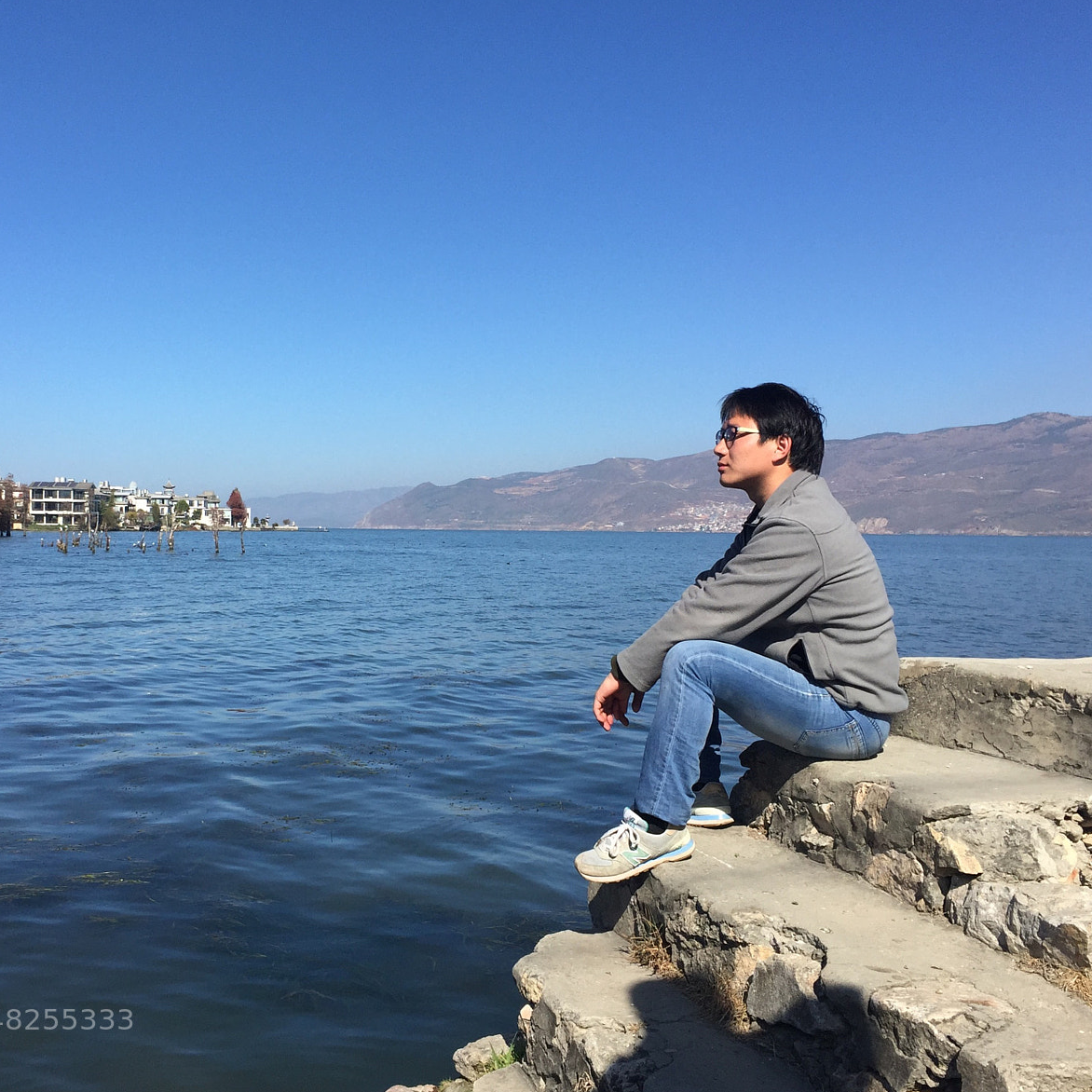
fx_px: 1249
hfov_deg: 46.7
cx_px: 391
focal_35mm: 35
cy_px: 533
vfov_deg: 47.2
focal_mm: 4.15
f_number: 2.2
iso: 32
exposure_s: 1/2475
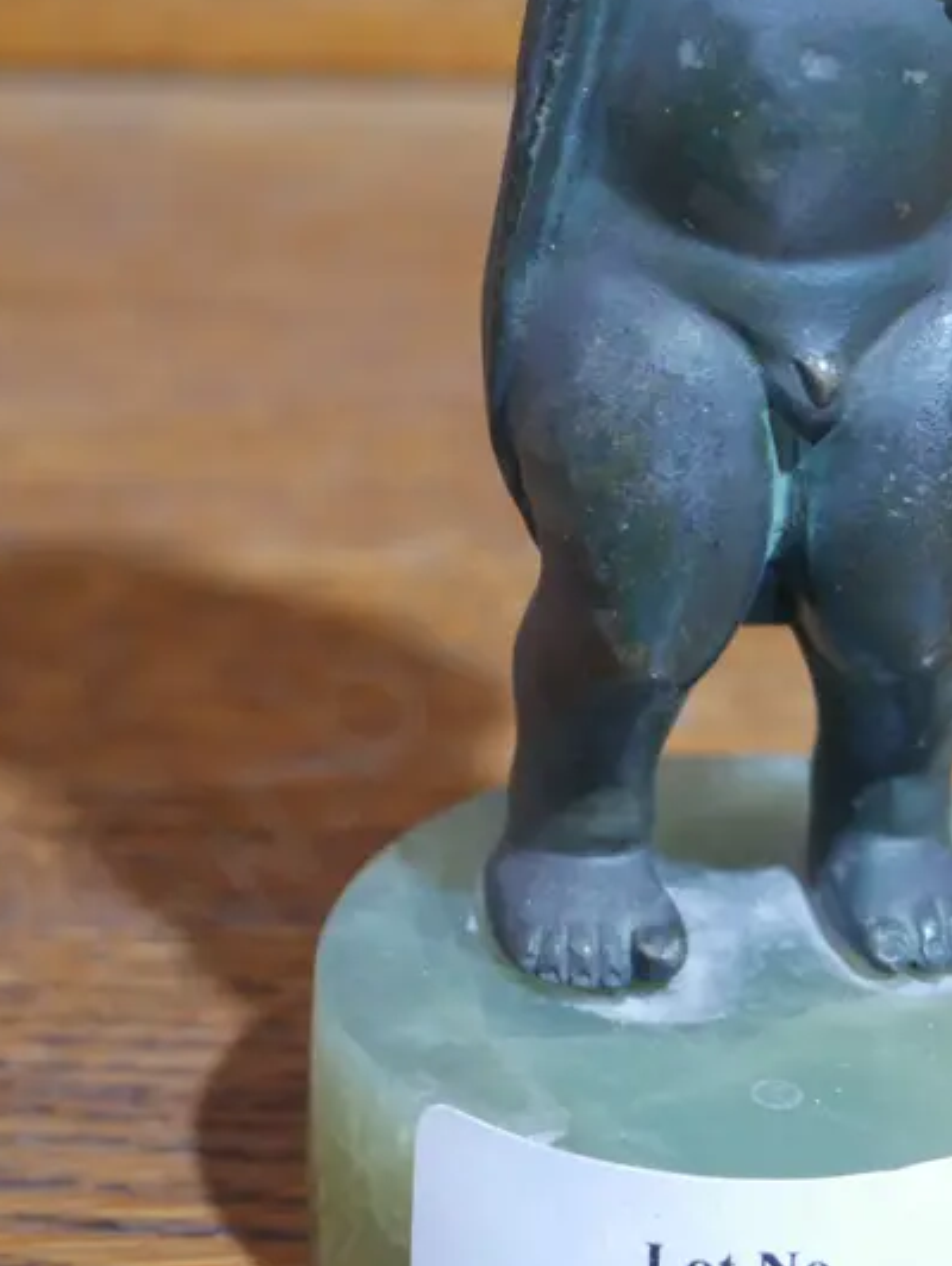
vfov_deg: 19.4
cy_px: 231
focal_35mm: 100
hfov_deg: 14.7
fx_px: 3661
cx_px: 727
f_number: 5.3
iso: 2000
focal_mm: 26
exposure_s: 1/60
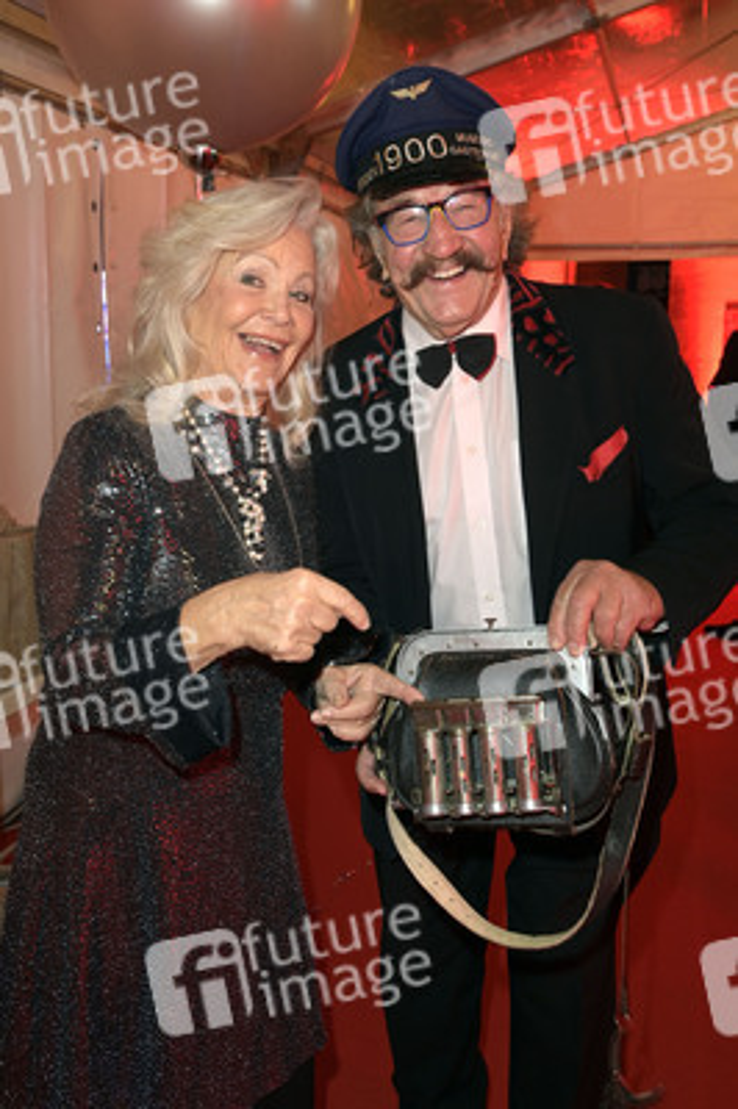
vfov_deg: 63.7
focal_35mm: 29
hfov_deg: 44.9
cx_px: 369
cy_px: 554
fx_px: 893
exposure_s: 1/50
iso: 1250
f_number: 5.6
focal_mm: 29
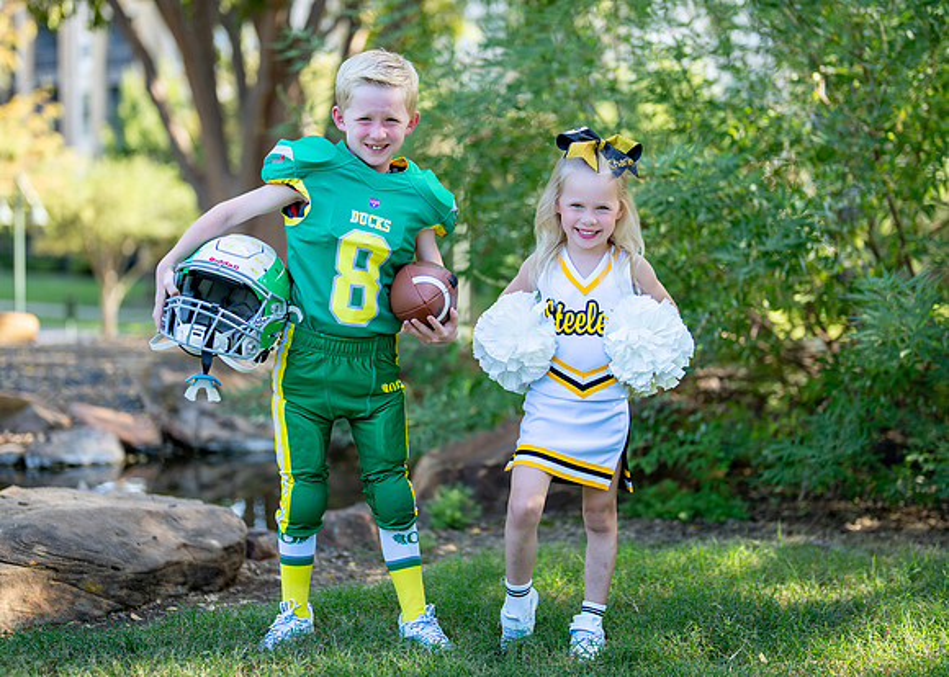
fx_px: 1844
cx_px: 492
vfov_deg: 20.8
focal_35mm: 68
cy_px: 310
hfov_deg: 28.9
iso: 100
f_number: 1.2
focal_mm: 50
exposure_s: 1/1000
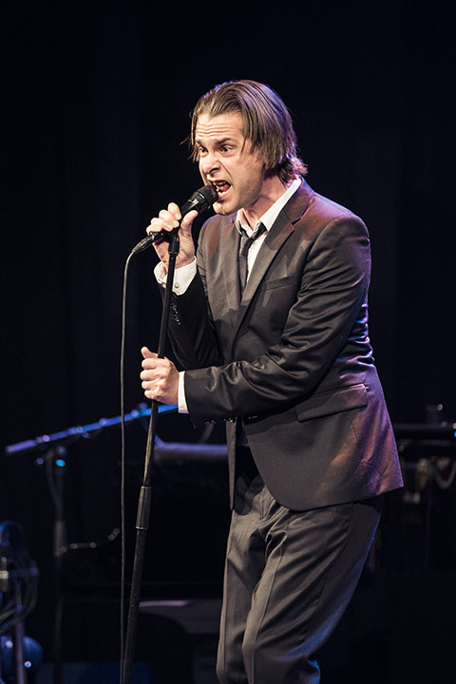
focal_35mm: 200
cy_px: 342
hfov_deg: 6.9
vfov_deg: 10.3
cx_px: 228
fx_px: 3800
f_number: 2.8
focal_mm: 200
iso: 1000
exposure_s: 1/200
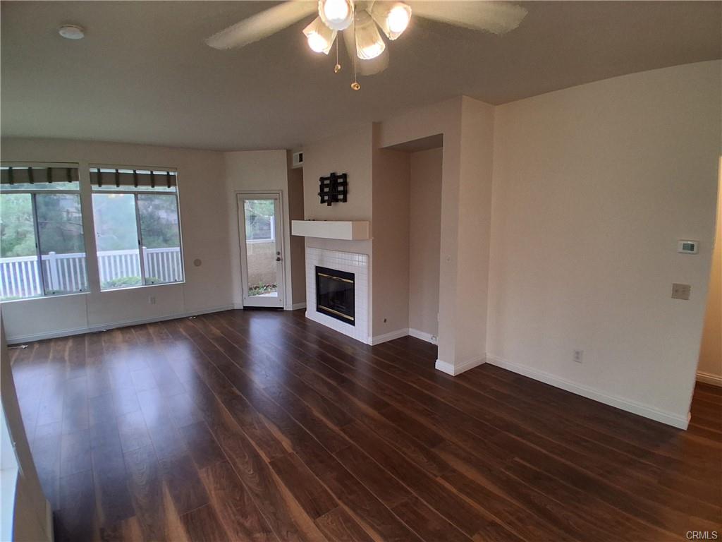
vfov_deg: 74.7
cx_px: 361
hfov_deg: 91.0
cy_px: 271
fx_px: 355
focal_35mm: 17
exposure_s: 1/40
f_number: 2.2
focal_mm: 1.4
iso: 125
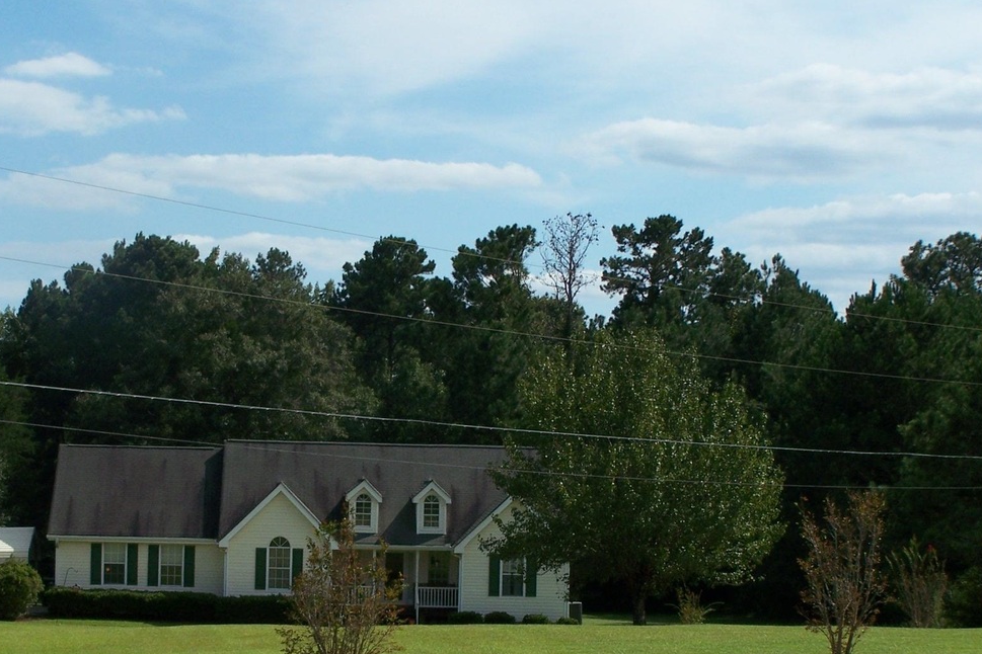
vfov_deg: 13.3
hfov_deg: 19.8
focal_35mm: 103
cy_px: 403
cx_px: 409
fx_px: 2809
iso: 80
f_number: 4.5
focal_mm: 12.4
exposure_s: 1/800
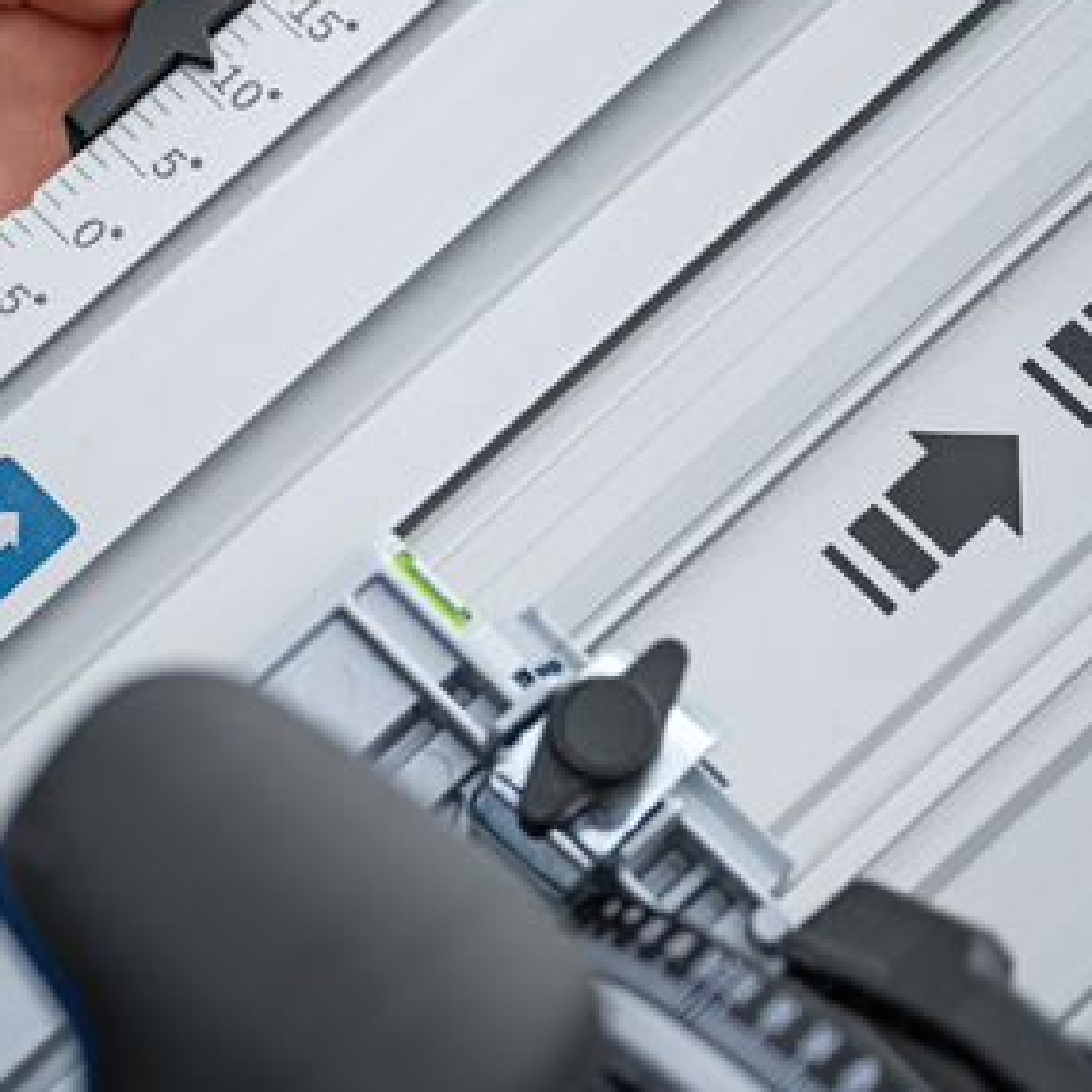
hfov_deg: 13.6
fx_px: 4497
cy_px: 475
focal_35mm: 126
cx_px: -23
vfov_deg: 13.8
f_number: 3.2
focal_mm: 53
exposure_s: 1/800
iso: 80
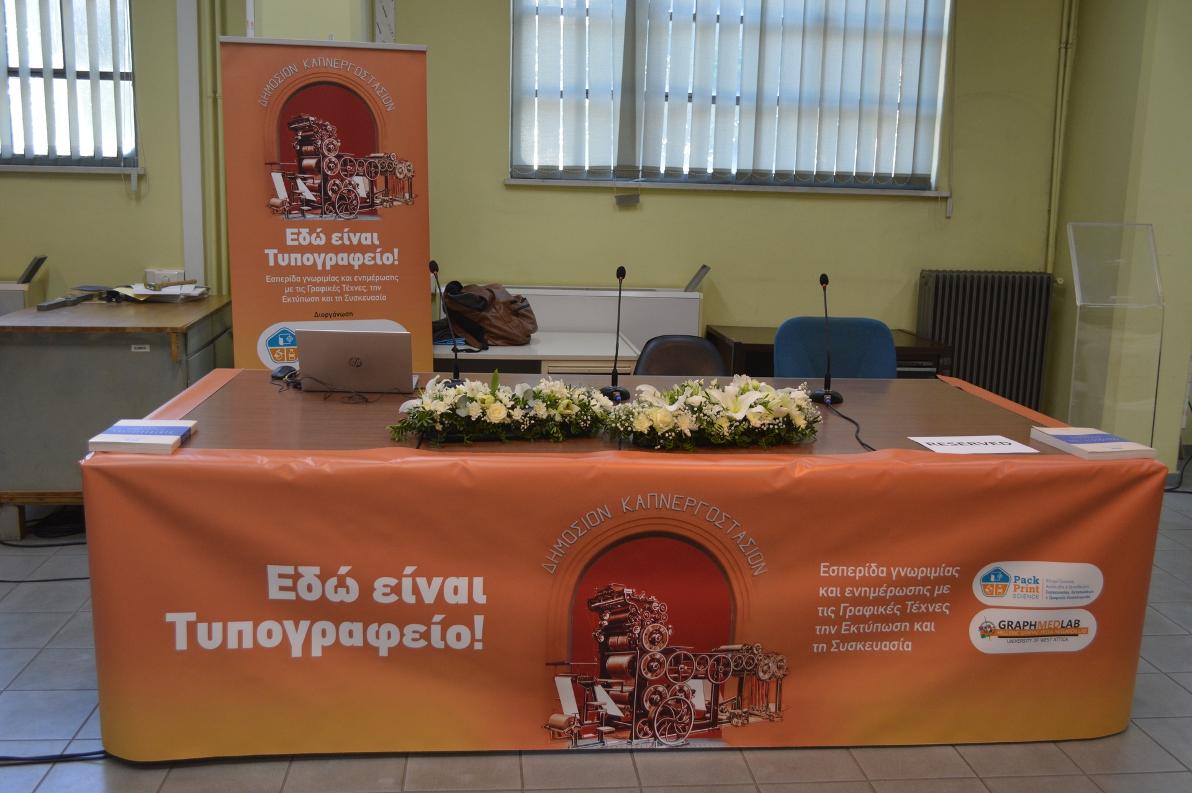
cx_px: 596
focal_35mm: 33
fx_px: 1092
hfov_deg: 57.3
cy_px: 396
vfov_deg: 39.9
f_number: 3.8
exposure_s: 1/60
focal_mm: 22
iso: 560
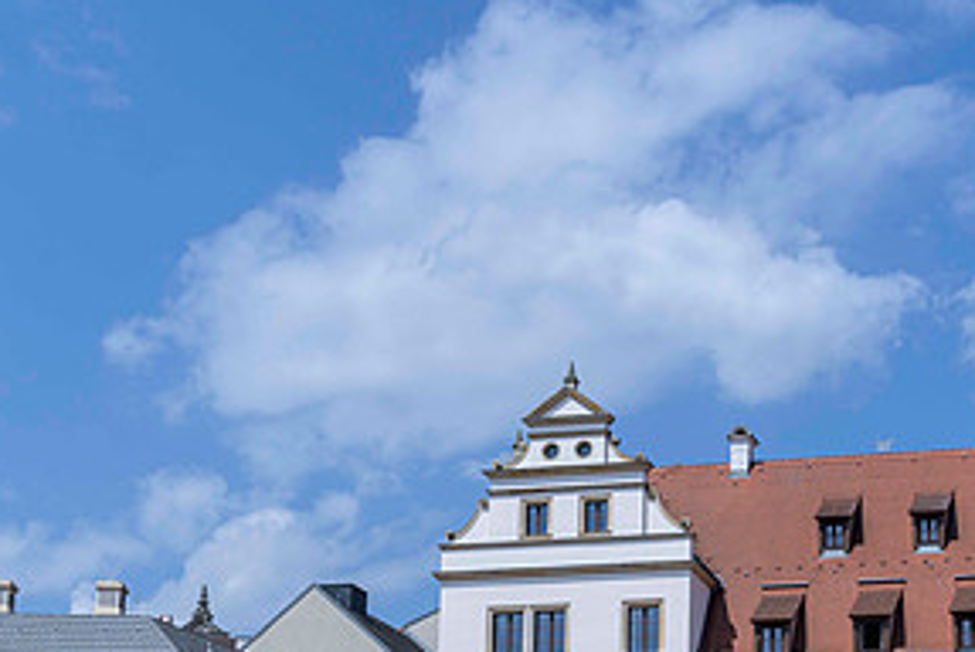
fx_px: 2006
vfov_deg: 18.2
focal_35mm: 74
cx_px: 805
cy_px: 572
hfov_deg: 26.7
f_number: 7.1
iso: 64
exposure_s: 1/640
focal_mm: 36
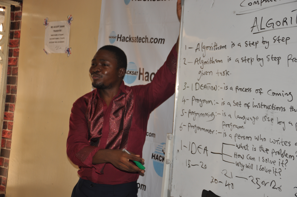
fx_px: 618
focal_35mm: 75
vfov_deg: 18.1
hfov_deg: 27.0
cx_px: 148
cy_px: 98
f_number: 5
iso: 200
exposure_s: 1/60
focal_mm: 50
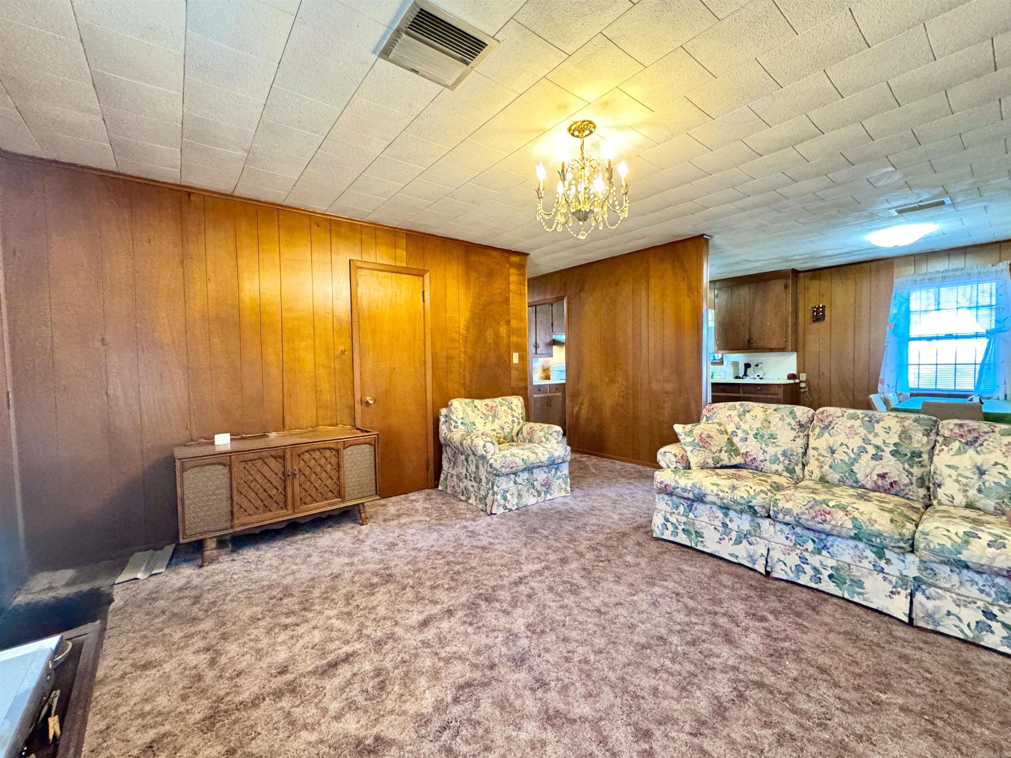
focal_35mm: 14
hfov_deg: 102.1
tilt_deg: -2.5
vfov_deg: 85.7
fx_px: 409
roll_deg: +1.7
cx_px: 506
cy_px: 379
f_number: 2.2
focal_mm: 2.22
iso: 800
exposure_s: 1/60
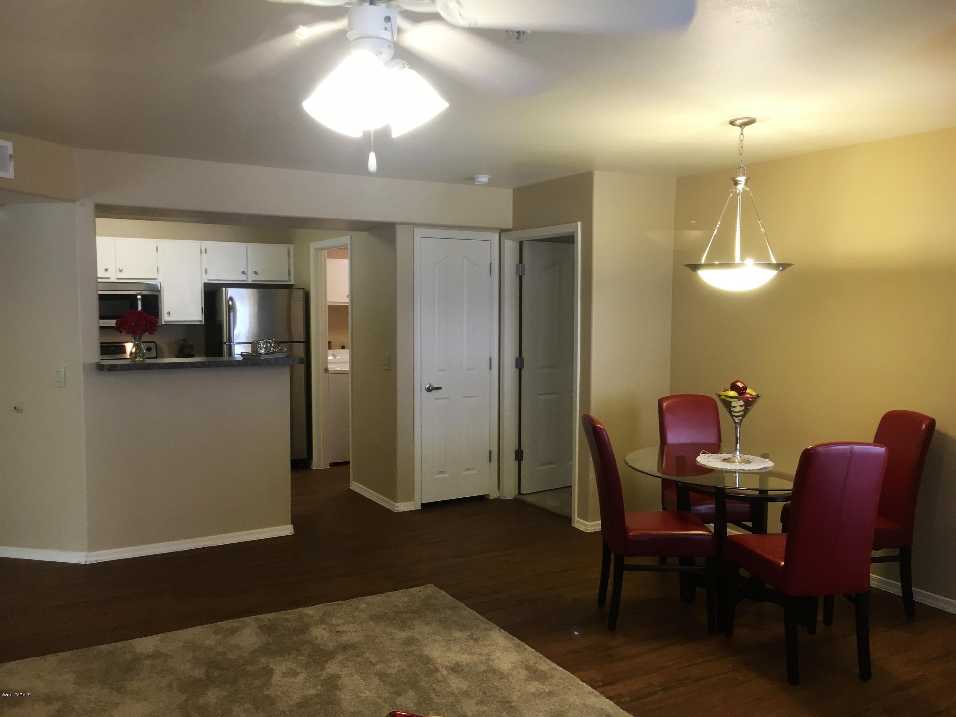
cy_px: 358
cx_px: 478
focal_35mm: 29
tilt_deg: -3.5
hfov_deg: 61.7
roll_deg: -0.8
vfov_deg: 48.2
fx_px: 801
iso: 80
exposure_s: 1/30
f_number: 2.2
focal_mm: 4.15
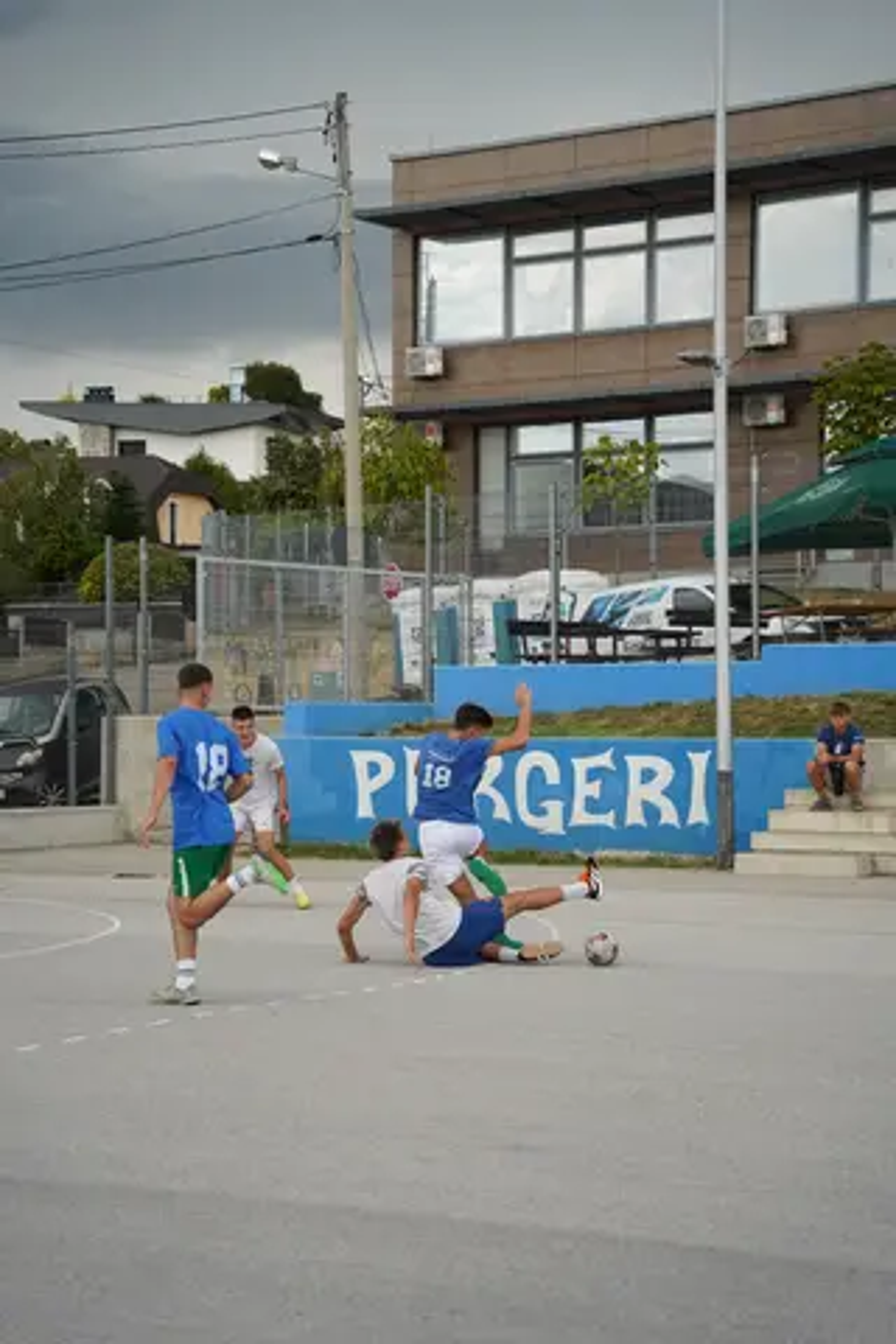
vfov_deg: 27.3
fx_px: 2762
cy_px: 672
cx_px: 448
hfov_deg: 18.4
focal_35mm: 74
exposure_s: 1/1000
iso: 1250
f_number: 4
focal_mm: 74
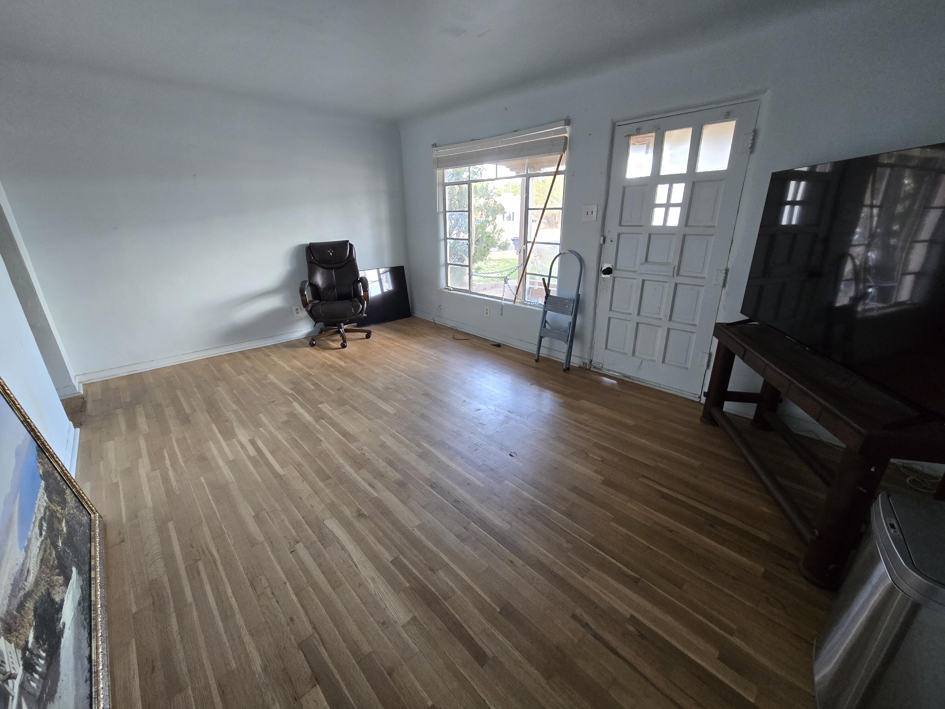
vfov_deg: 89.9
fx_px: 355
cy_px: 354
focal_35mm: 13
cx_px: 472
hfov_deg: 106.2
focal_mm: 2.2
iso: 200
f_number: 2.2
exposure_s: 1/60
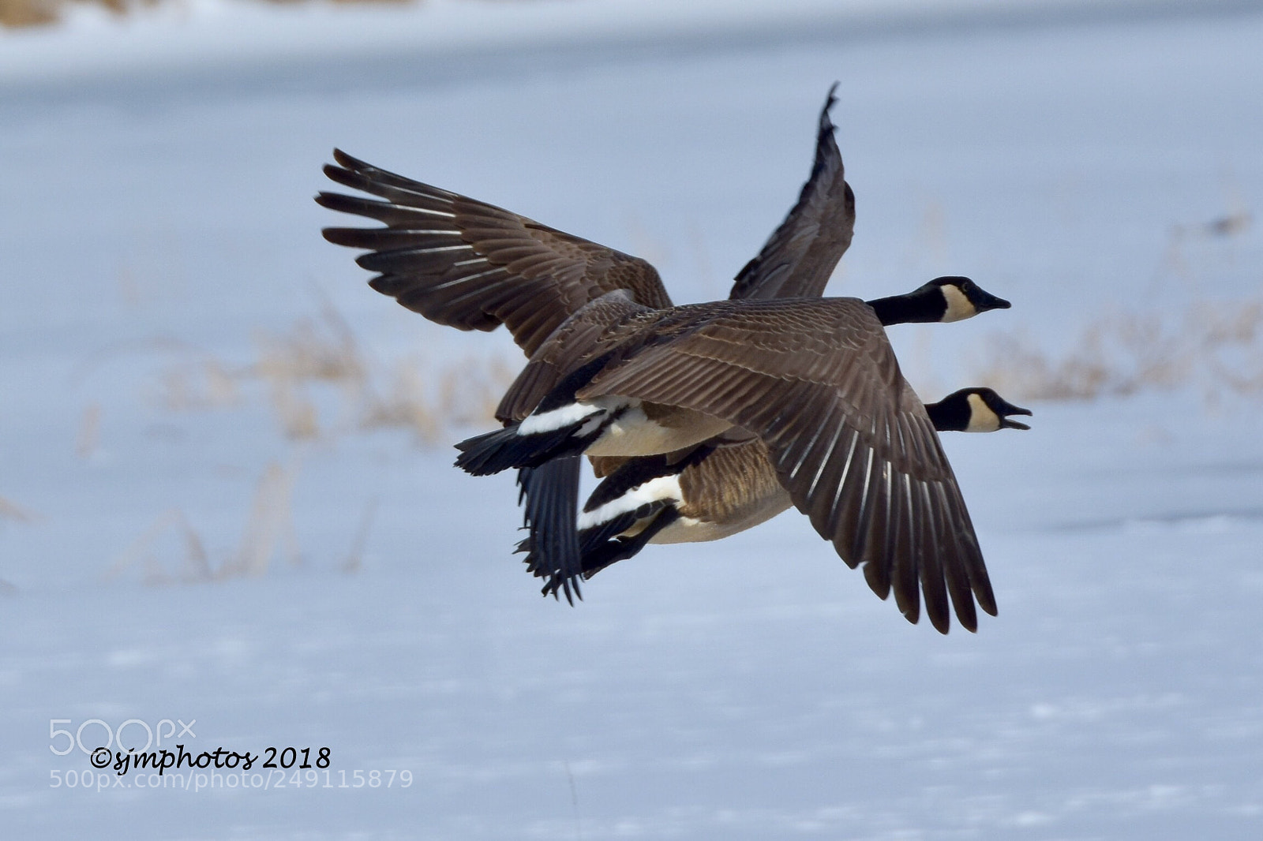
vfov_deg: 2.3
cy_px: 420
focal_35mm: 600
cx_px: 632
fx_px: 21044
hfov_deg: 3.4
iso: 220
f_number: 8
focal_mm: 400
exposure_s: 1/2500
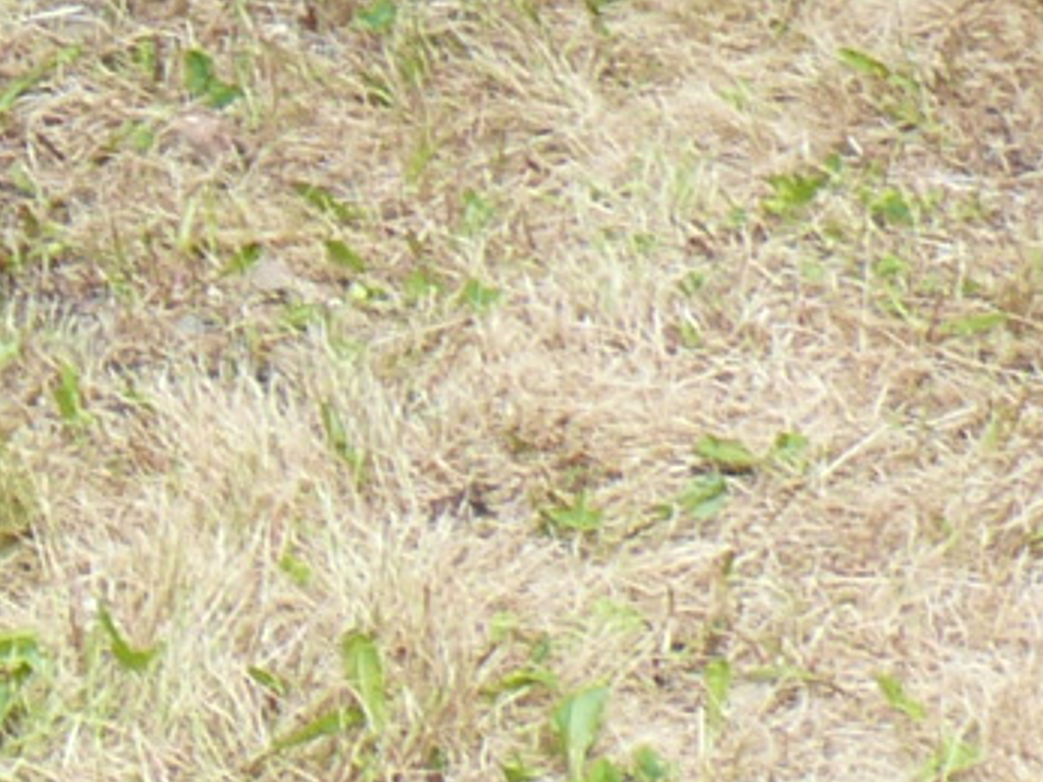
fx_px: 7771
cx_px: -1695
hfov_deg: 7.1
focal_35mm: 258
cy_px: -1212
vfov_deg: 5.5
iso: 100
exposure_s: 1/250
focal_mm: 7.4
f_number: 4.5
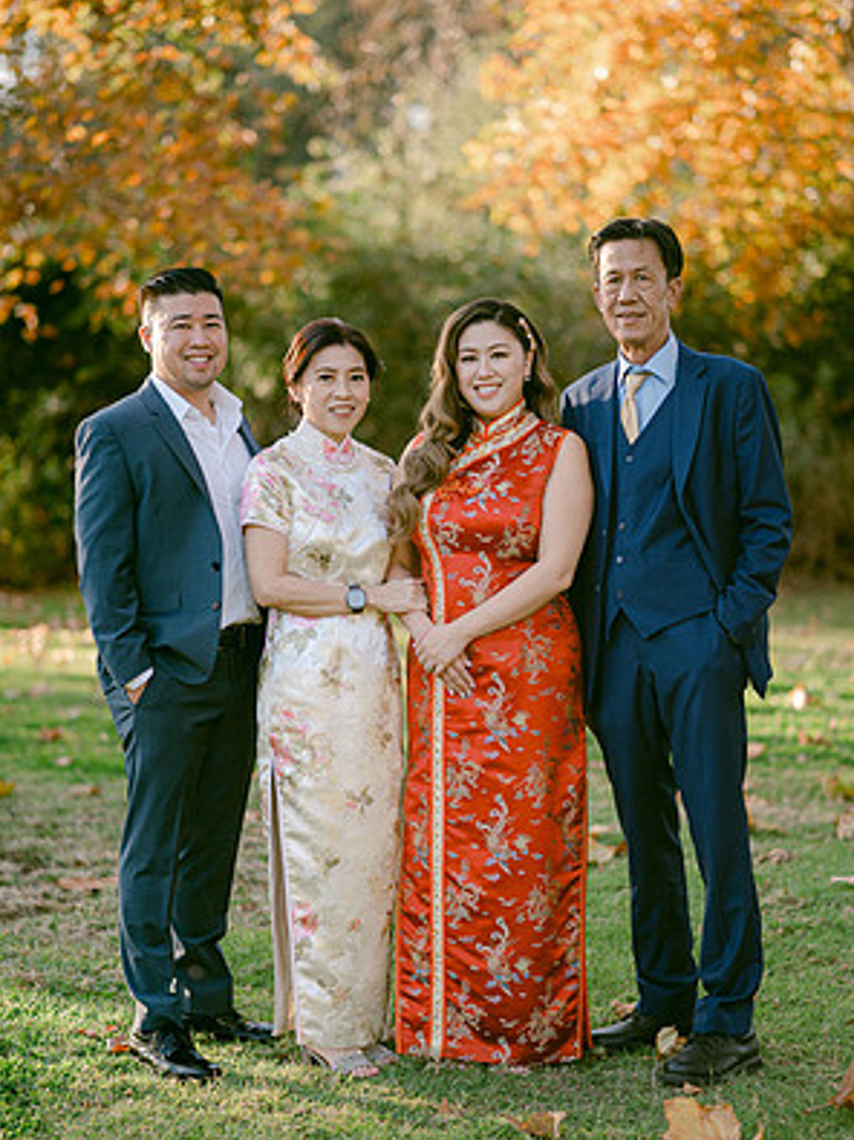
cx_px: 426
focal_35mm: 93
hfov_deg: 15.9
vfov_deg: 21.1
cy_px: 574
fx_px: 3061
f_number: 2
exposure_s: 1/800
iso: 200
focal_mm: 85
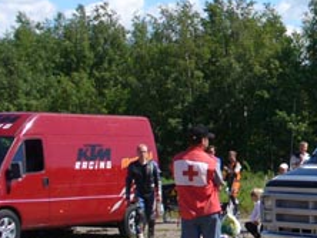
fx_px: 1109
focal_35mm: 121
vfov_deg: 12.3
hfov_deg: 15.3
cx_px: 437
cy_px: 134
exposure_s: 1/320
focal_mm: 7
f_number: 5.8
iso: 80
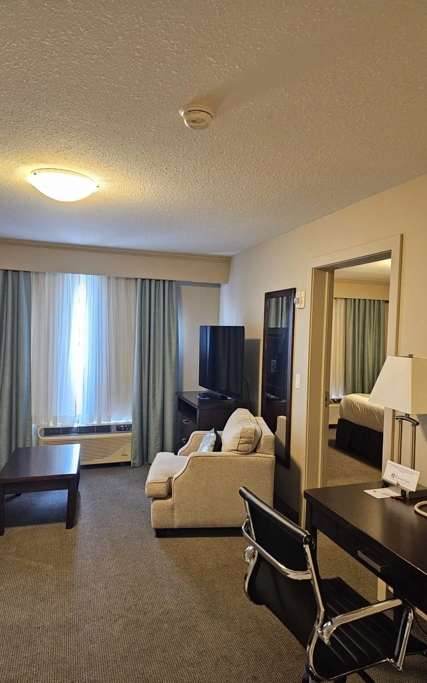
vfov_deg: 72.5
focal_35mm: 25
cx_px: 238
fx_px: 465
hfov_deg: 49.2
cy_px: 346
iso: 500
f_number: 1.7
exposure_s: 1/60
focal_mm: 6.3
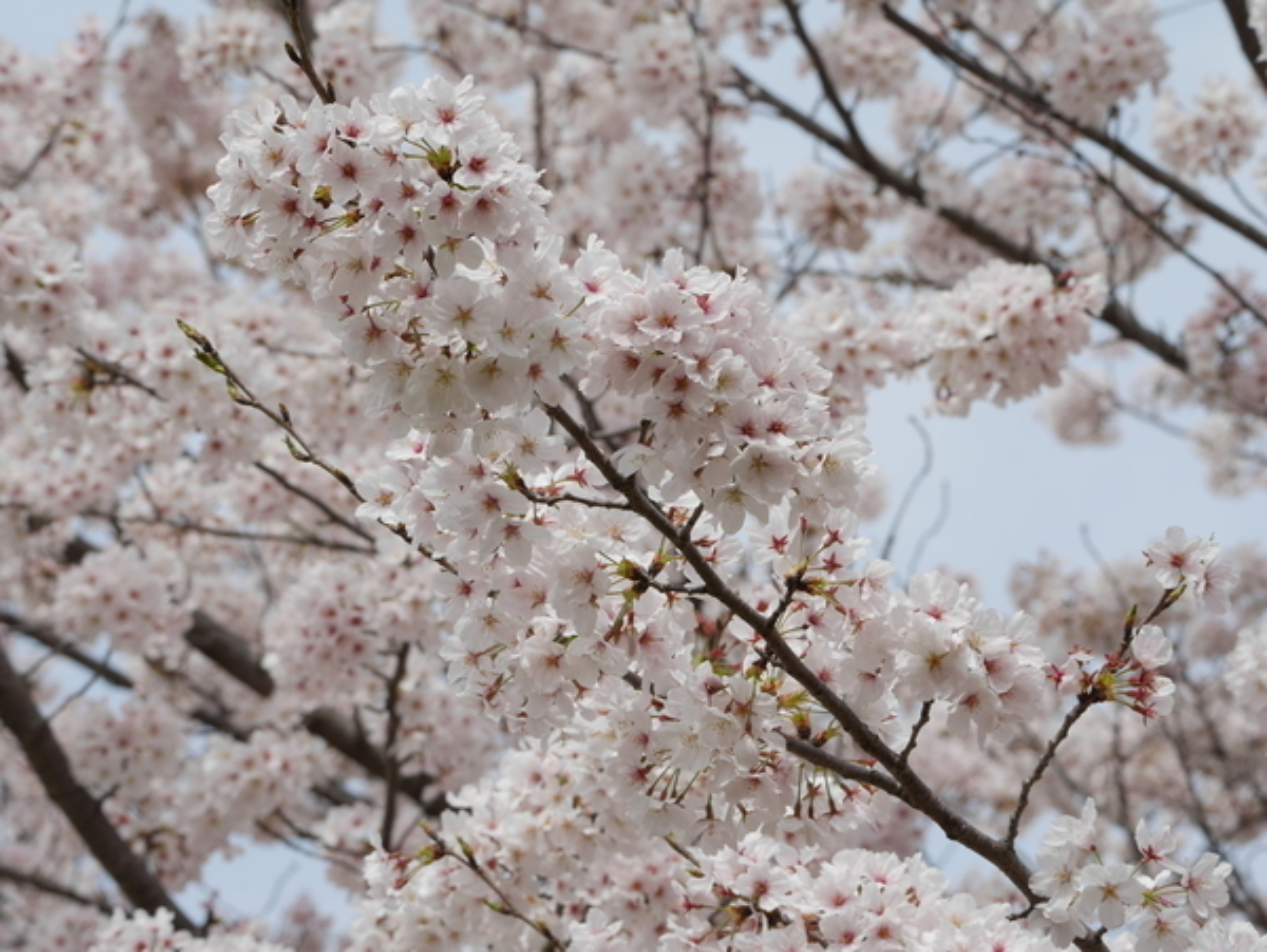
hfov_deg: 13.2
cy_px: 476
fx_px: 5495
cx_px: 634
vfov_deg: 9.9
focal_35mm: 150
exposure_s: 1/640
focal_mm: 75
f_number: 8
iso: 200
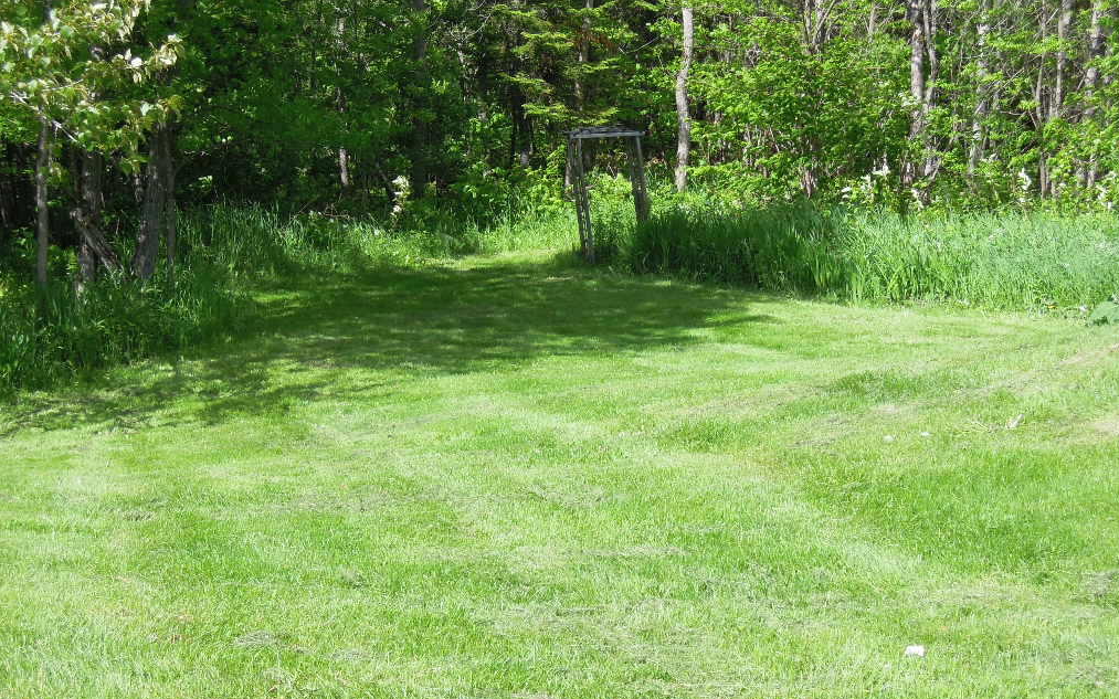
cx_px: 564
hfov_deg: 27.5
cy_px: 343
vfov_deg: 17.4
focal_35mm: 75
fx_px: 2287
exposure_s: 1/500
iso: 160
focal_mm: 12.5
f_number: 4.5
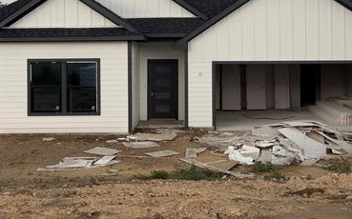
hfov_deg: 29.8
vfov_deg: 18.7
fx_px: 661
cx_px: 167
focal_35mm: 69
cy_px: 49
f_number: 1.78
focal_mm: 6.76
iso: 50
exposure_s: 1/205
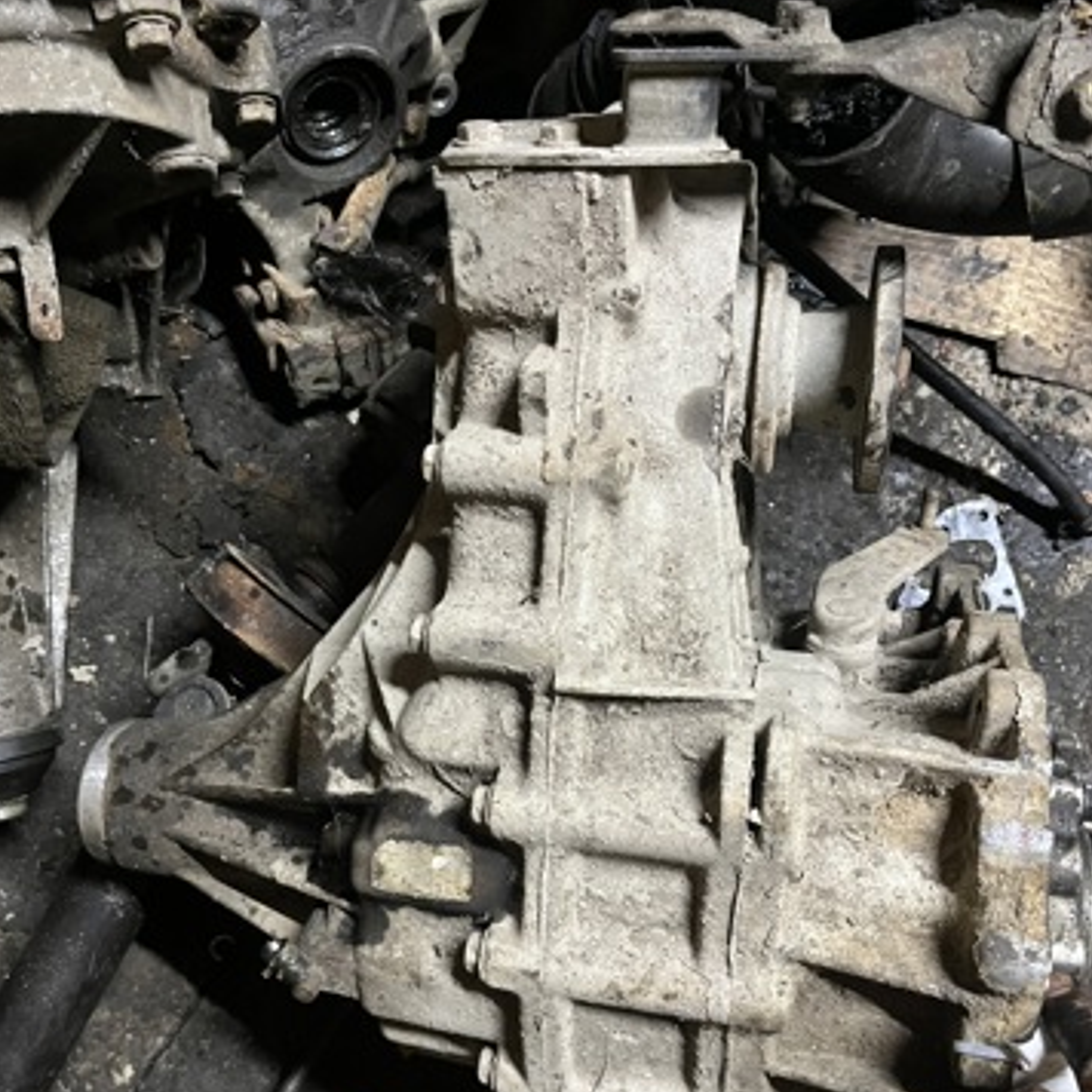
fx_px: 1106
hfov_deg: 52.5
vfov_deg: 52.3
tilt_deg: -82.4
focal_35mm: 31
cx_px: 543
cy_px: 638
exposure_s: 1/38
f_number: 1.6
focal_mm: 5.1
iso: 640
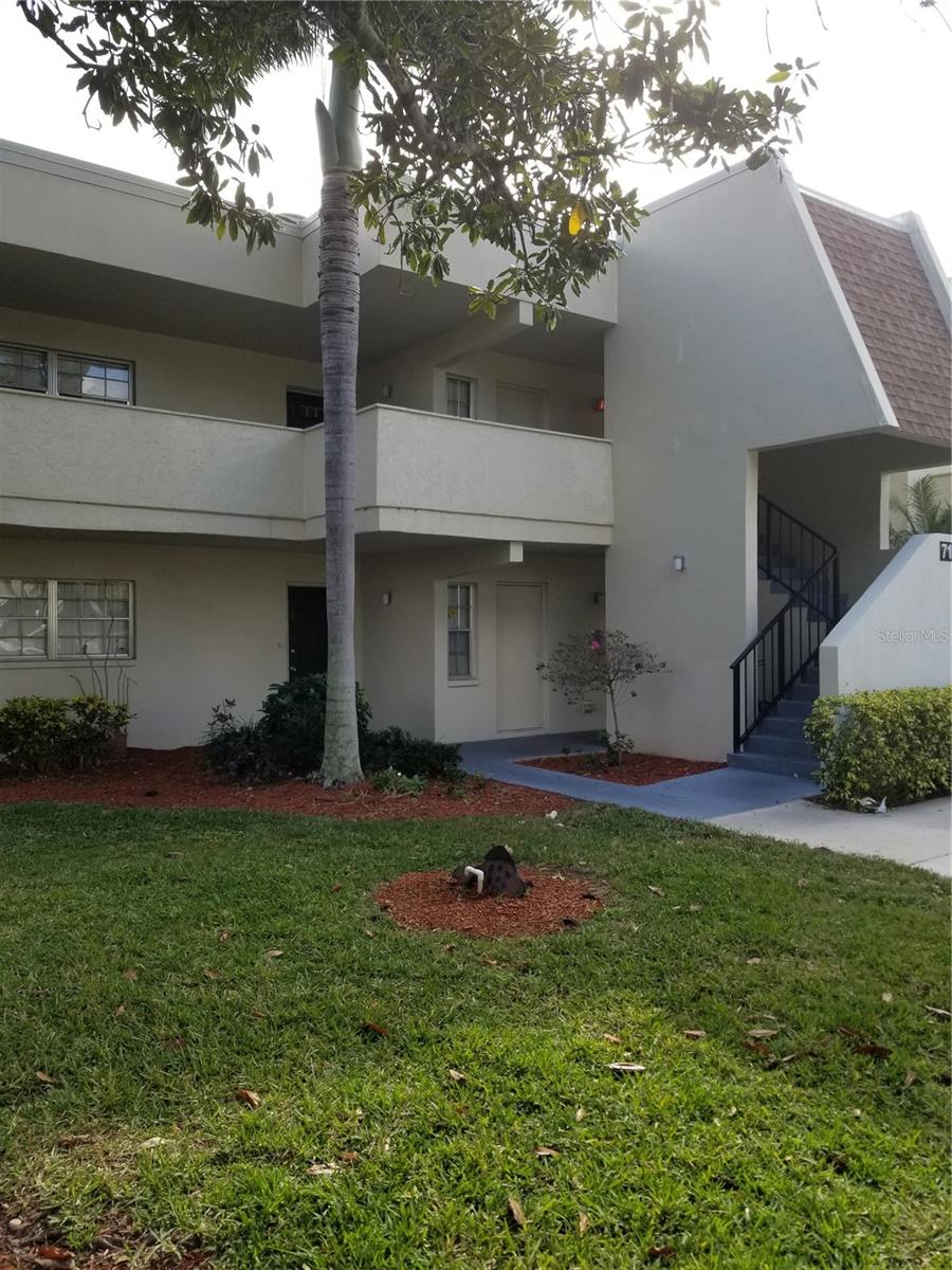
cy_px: 635
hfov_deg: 53.1
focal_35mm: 26
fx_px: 953
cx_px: 476
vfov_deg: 67.3
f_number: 1.7
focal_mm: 4.3
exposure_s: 1/766
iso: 50
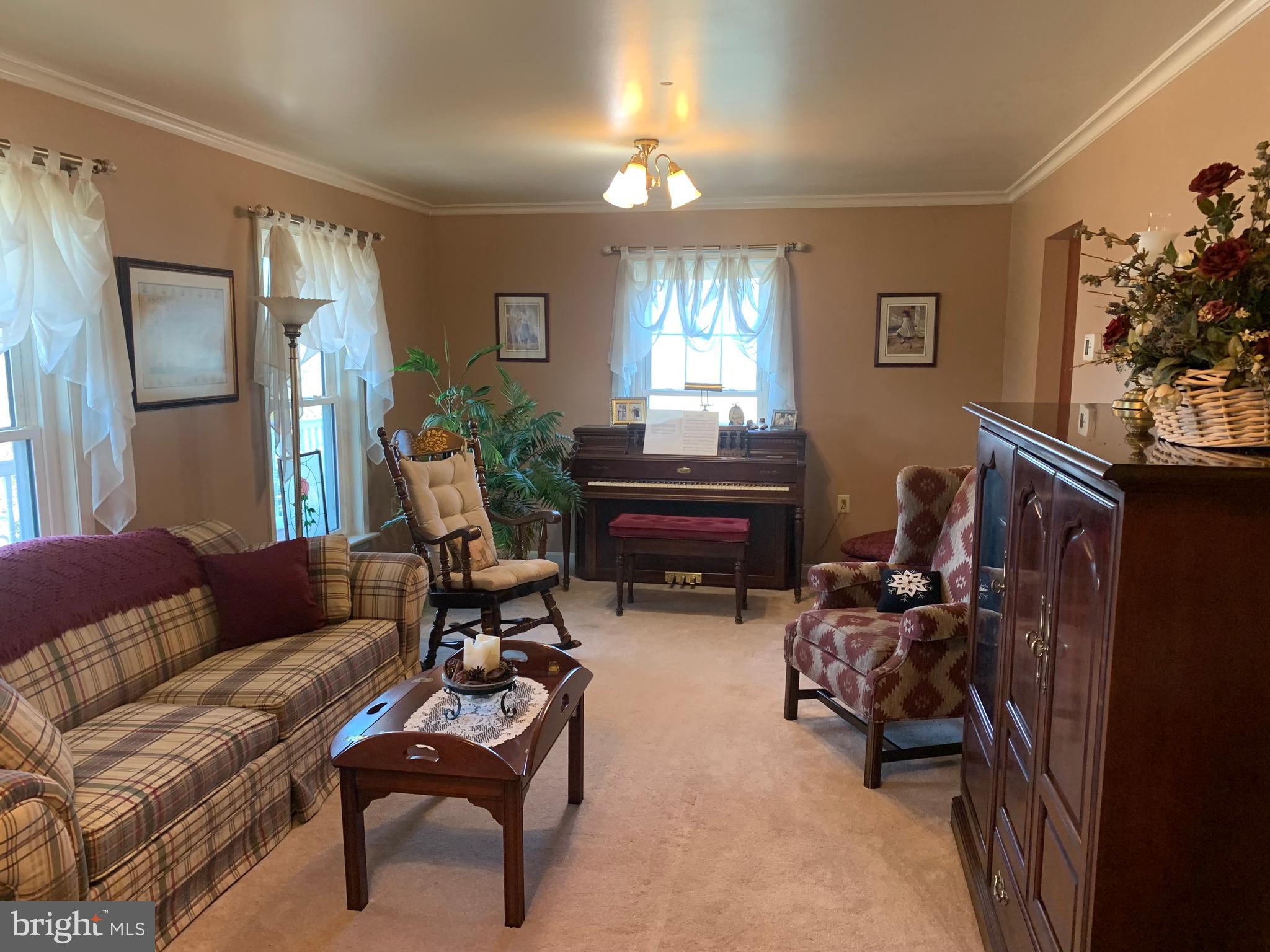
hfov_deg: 67.3
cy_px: 476
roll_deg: +0.6
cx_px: 635
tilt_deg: -0.9
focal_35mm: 26
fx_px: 954
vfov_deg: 53.1
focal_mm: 4.25
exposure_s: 1/60
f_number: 1.8
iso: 200
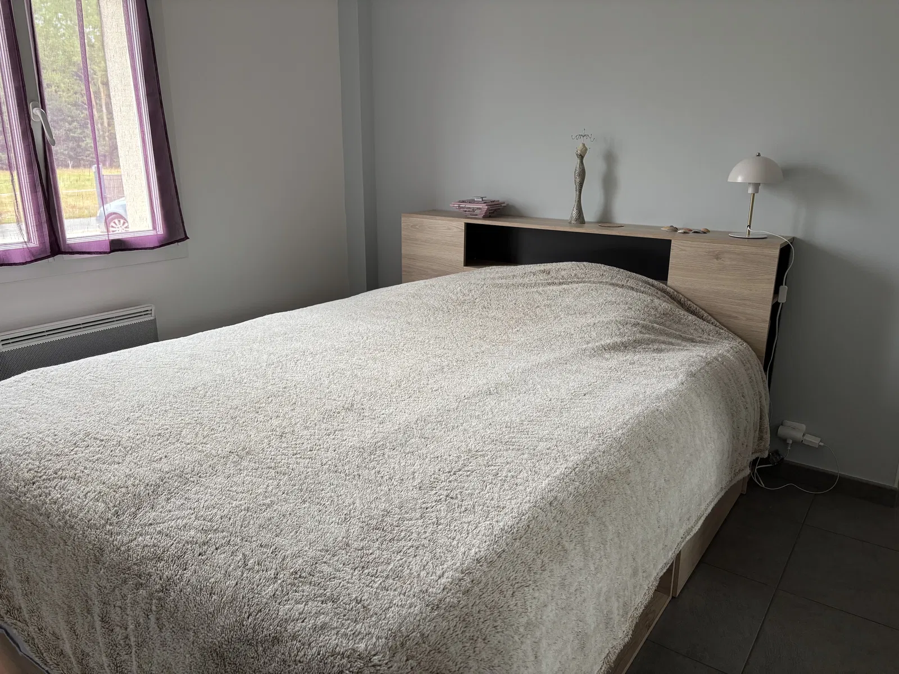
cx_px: 450
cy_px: 337
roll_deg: -0.6
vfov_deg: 53.1
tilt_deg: -16.7
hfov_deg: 67.3
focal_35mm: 26
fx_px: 675
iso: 125
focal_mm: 5.96
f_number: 1.6
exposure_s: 1/97
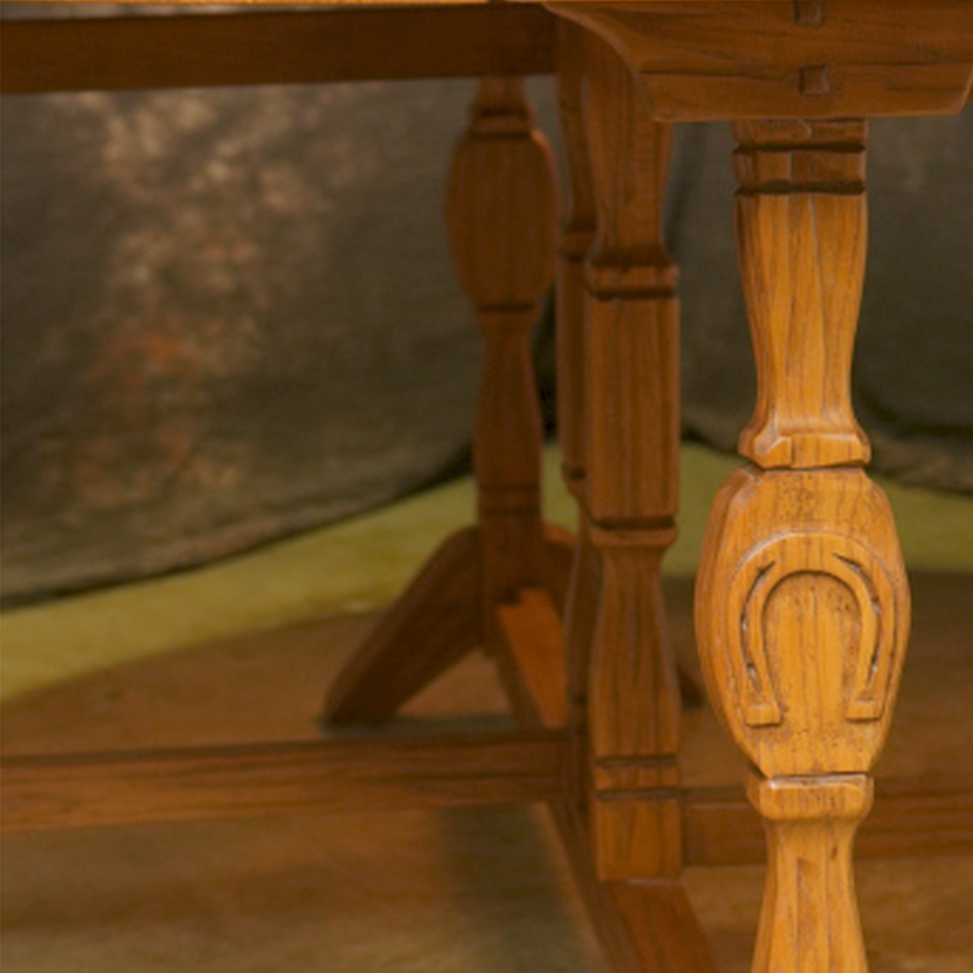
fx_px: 3335
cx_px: 753
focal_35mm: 105
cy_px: 477
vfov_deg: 16.6
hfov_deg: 16.5
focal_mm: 35.3
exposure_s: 1/200
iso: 400
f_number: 3.2
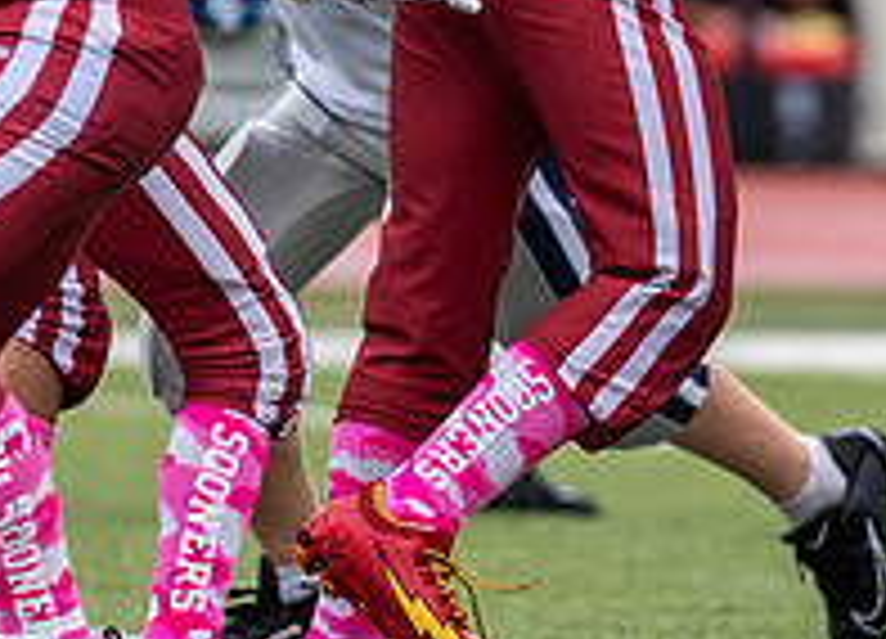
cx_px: 755
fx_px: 19360
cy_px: -147
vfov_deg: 1.9
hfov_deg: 2.6
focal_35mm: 767
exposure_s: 1/1250
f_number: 3.5
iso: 250
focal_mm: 200
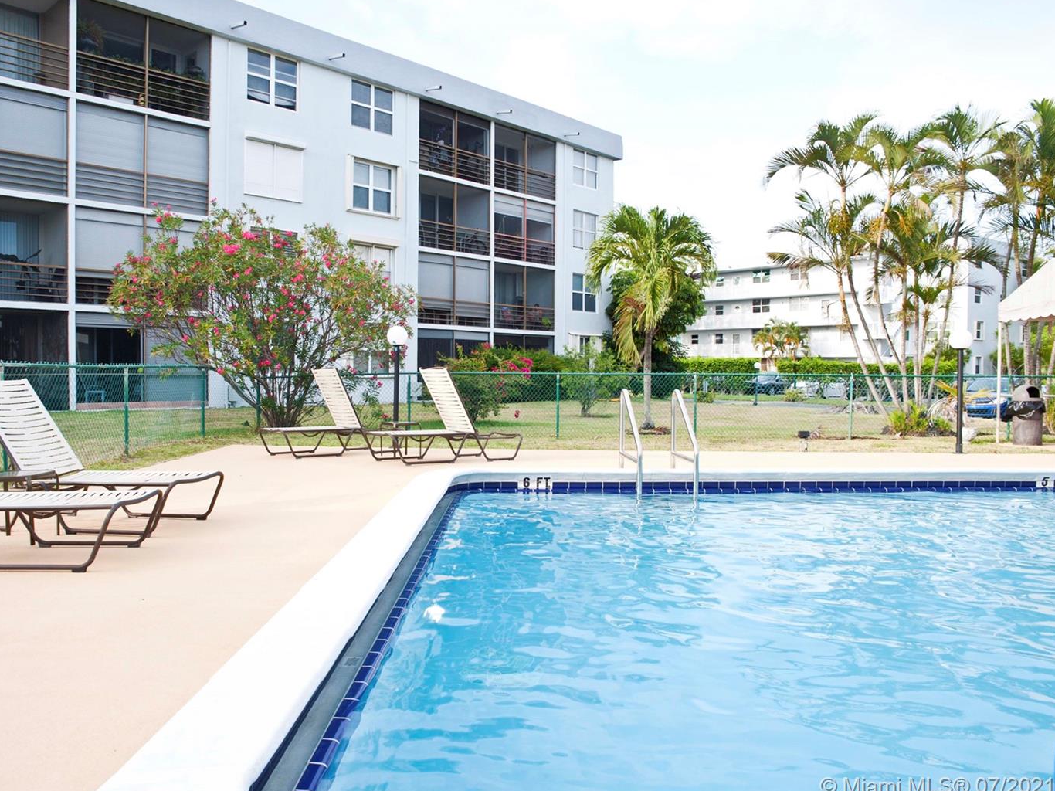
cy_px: 391
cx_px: 453
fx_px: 823
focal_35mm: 27
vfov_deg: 51.3
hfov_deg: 65.0
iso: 320
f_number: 9
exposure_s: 1/80
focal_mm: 24
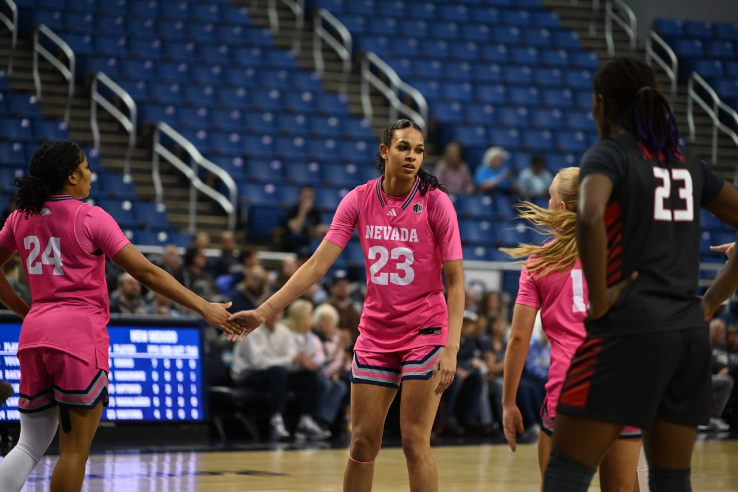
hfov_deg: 13.7
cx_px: 369
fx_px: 3073
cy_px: 246
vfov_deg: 9.1
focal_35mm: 150
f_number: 2.8
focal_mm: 150
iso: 800
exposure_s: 1/200
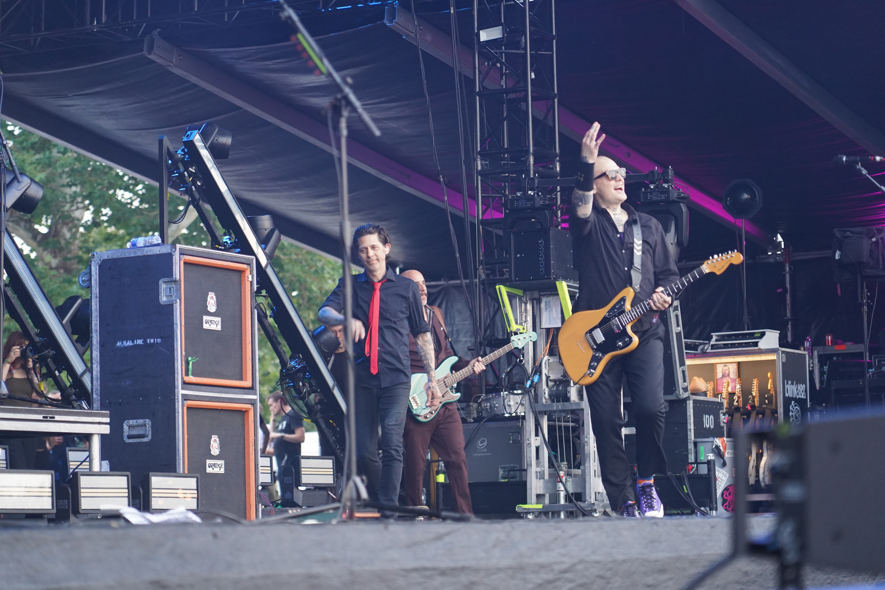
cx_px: 442
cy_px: 295
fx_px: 2581
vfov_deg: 13.0
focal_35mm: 105
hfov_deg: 19.5
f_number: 4
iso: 3200
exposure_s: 1/160
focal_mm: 105
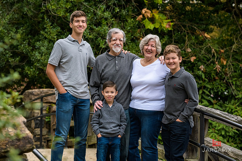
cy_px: 80
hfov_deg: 18.3
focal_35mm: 112
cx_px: 121
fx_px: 753
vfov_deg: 12.2
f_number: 5.6
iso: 1000
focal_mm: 112
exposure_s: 1/400
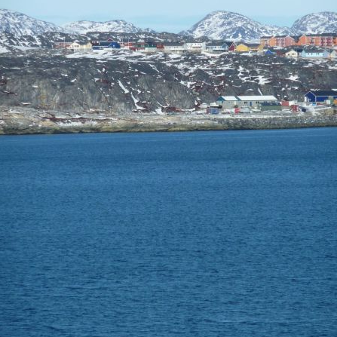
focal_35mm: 356
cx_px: 169
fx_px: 3921
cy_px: 139
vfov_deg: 4.9
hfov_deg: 4.9
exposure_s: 1/640
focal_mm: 49.2
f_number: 5.6
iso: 80
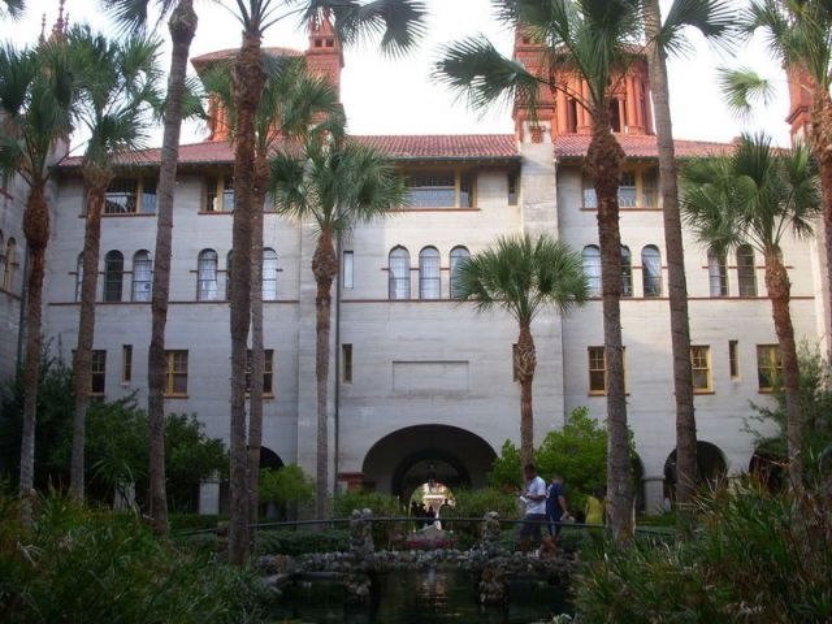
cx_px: 416
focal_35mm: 38
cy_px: 312
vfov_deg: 37.7
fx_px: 913
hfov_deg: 49.0
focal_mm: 6.3
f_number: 3.3
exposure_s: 1/160
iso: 100
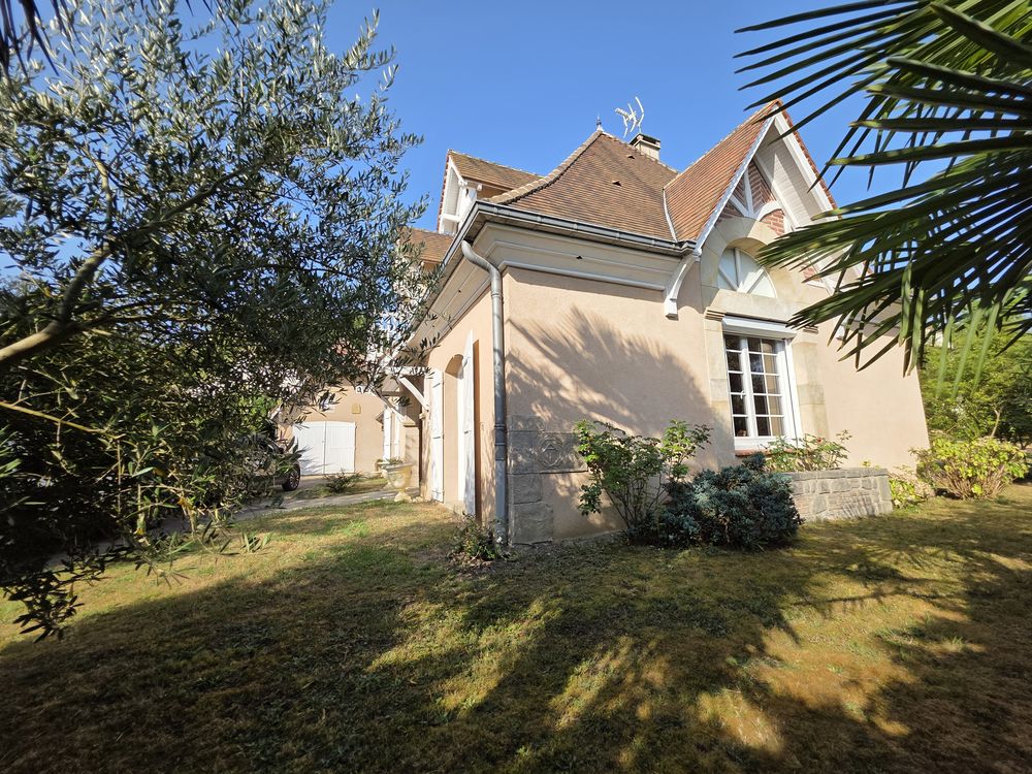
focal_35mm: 13
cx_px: 516
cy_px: 387
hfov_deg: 106.2
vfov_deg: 89.9
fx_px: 388
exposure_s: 1/1425
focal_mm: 2.2
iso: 40
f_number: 1.9
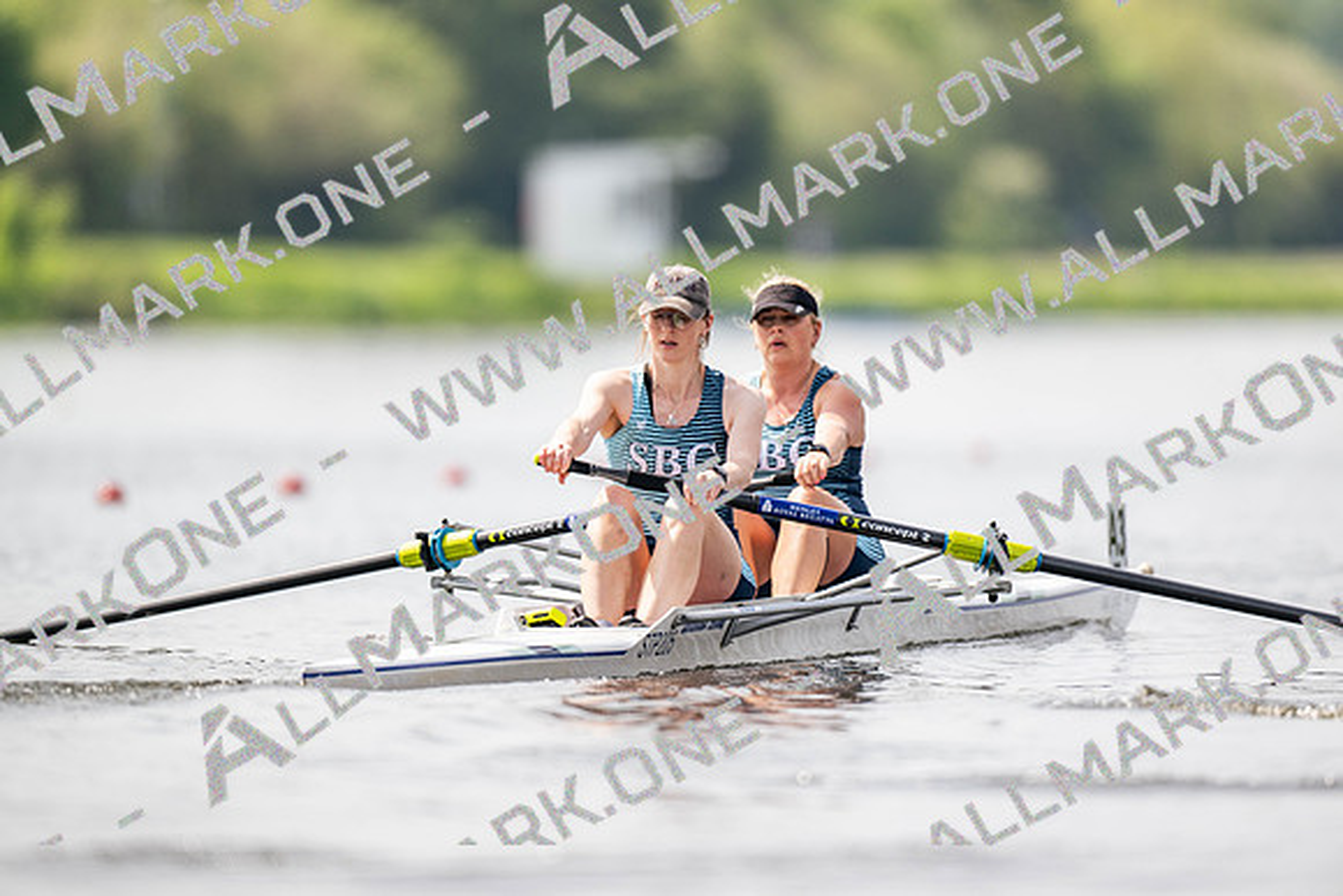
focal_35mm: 600
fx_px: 22388
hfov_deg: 3.4
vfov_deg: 2.3
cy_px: 448
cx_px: 672
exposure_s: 1/2500
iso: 360
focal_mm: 600
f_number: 4
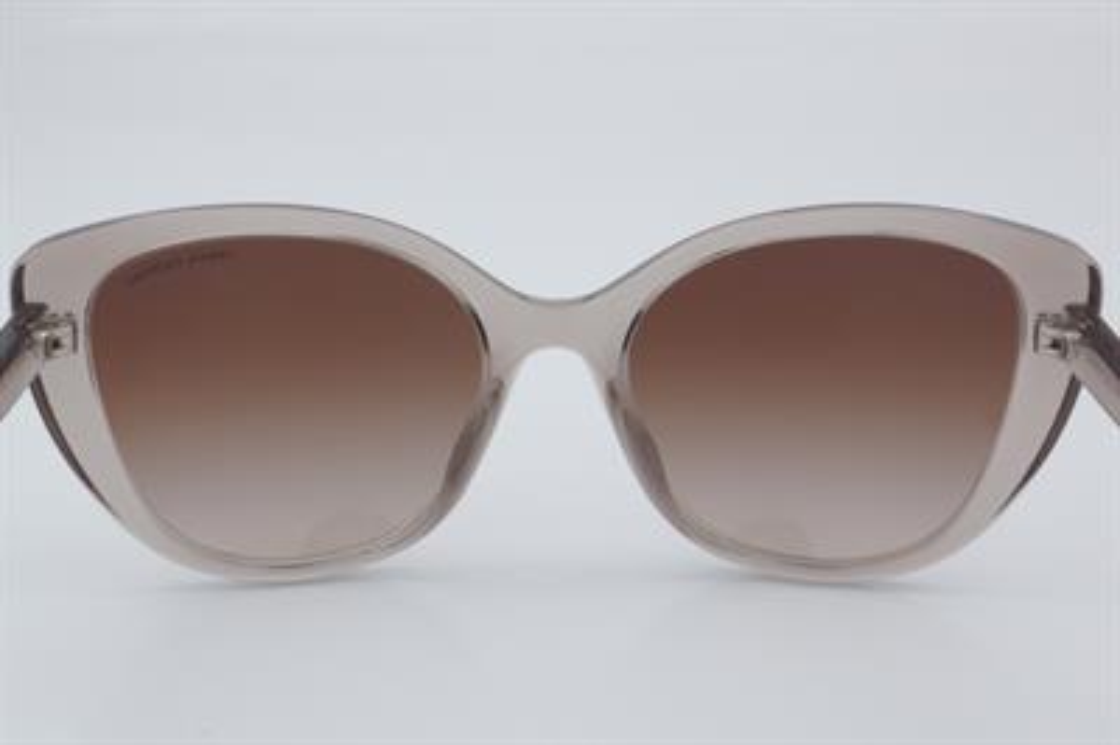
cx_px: 560
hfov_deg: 33.4
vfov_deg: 22.6
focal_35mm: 60
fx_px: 1865
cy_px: 372
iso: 100
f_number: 32
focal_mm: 40
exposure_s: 1/4
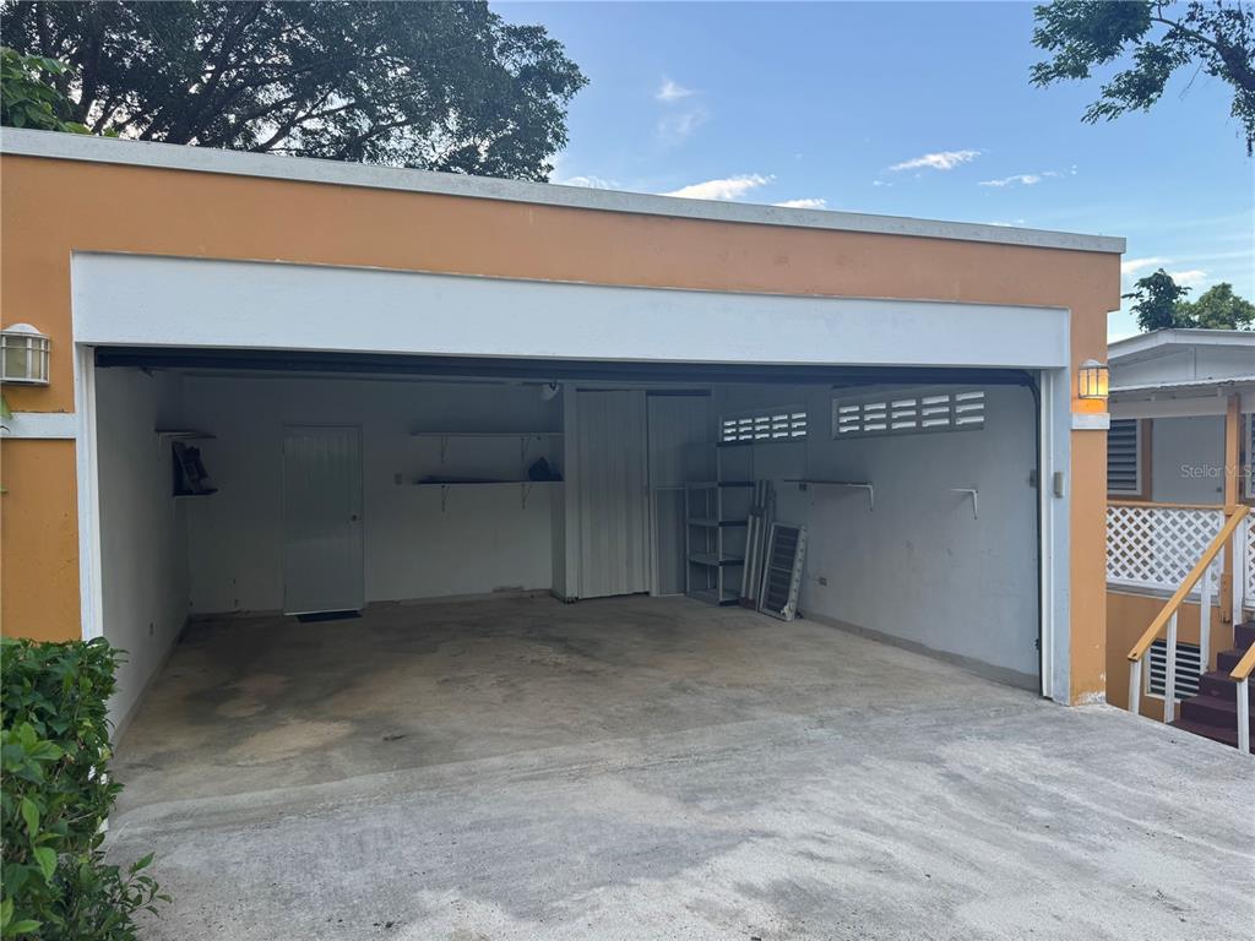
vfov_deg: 56.8
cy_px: 470
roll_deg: +0.3
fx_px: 870
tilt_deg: -1.5
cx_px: 628
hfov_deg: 71.6
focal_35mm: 24
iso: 64
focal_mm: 6.76
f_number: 1.78
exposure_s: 1/230
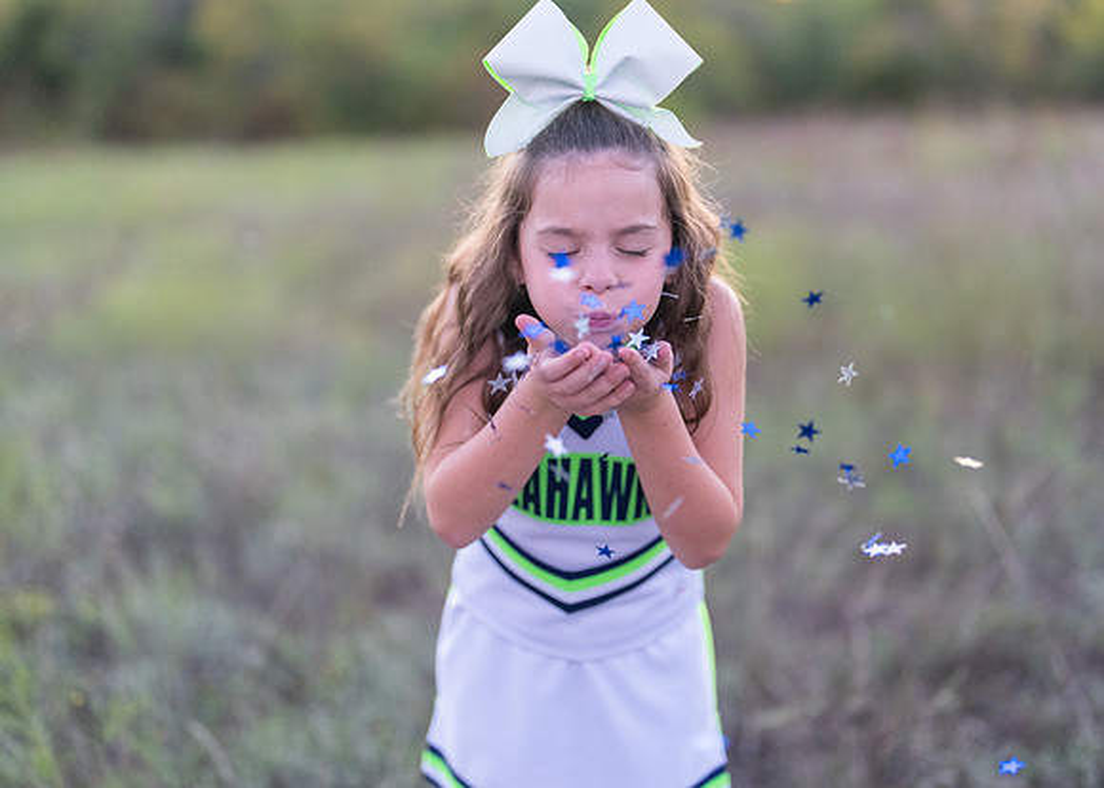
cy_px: 355
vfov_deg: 24.2
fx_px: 1838
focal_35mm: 59
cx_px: 602
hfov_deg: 33.4
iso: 1250
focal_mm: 50
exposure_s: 1/800
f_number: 1.2
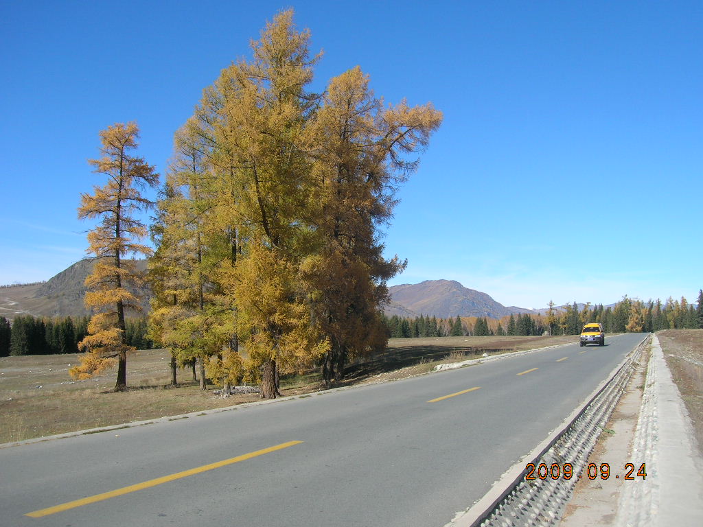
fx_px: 690
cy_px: 264
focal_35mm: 34
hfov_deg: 54.0
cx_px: 352
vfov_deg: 41.8
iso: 50
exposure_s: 1/342
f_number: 4.9
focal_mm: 5.7
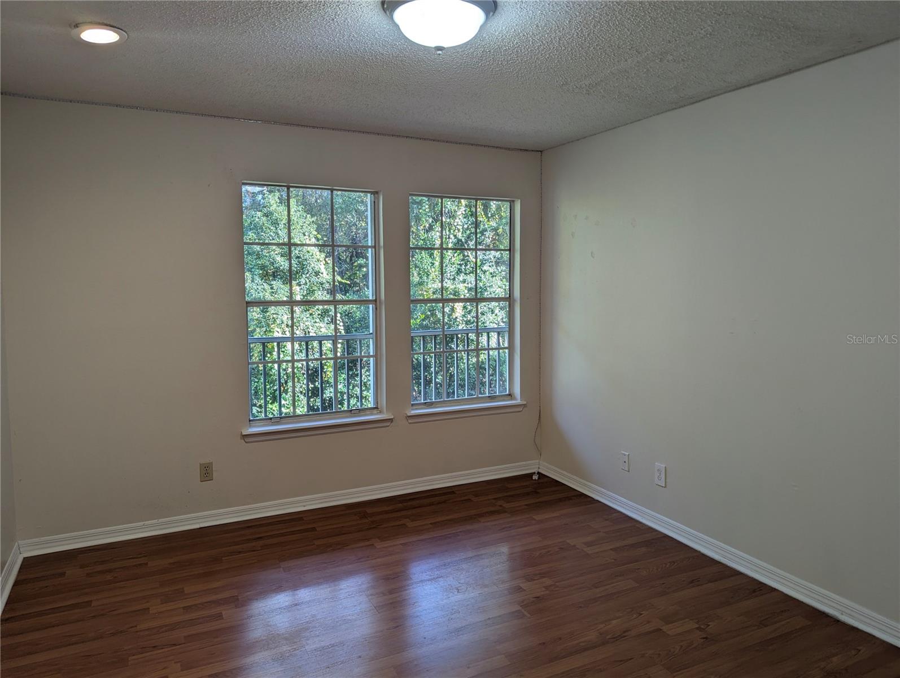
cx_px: 450
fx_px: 625
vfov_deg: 56.9
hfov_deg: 71.5
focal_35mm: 24
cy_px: 339
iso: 55
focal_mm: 6.81
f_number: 1.85
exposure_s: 1/120
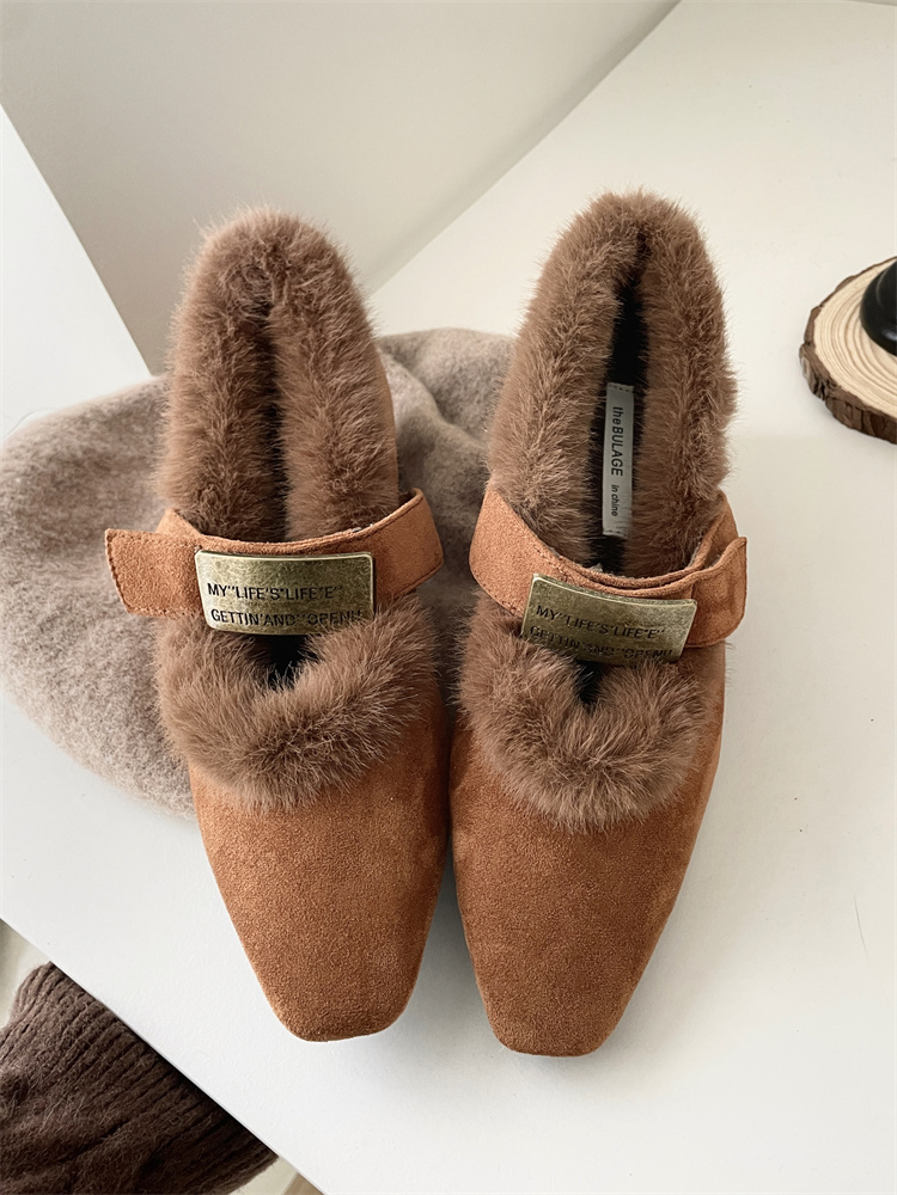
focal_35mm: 26
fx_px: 898
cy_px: 598
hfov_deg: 53.1
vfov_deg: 67.3
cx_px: 448
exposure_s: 1/60
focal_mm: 4.2
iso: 160
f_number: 1.6
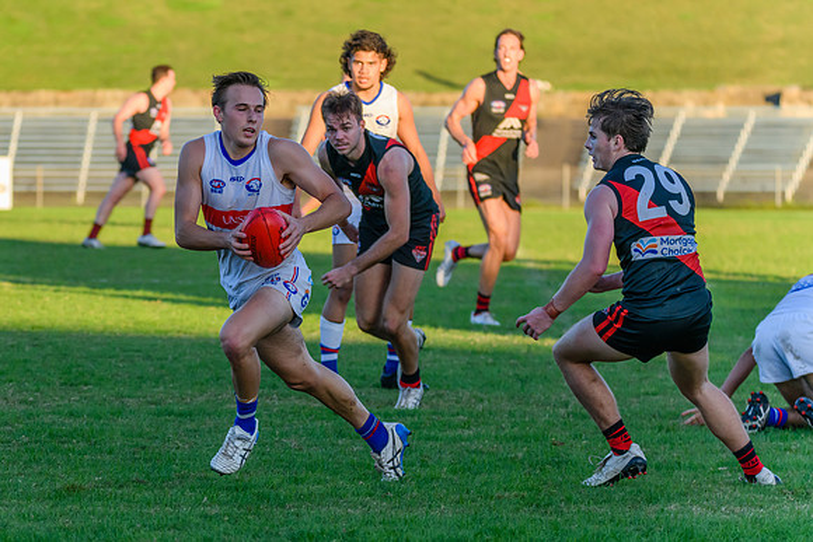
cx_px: 304
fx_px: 5700
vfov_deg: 5.4
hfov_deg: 8.2
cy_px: 285
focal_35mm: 252
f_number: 5.3
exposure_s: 1/1600
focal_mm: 200
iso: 1600
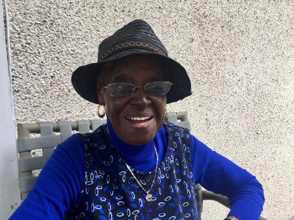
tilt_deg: -8.0
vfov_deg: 48.2
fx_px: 246
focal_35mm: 29
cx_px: 147
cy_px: 110
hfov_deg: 61.7
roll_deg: +0.7
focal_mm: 4.15
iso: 32
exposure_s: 1/138
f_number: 2.2
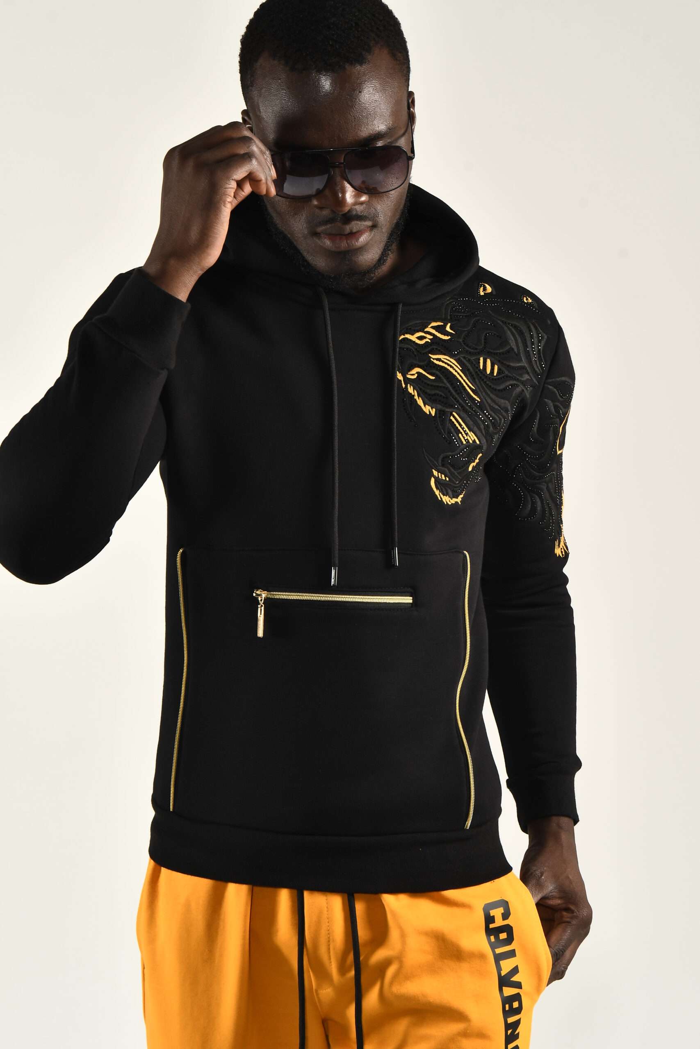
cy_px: 524
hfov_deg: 20.3
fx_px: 1954
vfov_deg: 30.1
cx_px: 350
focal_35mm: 67
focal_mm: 45
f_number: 10
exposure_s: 1/125
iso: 160
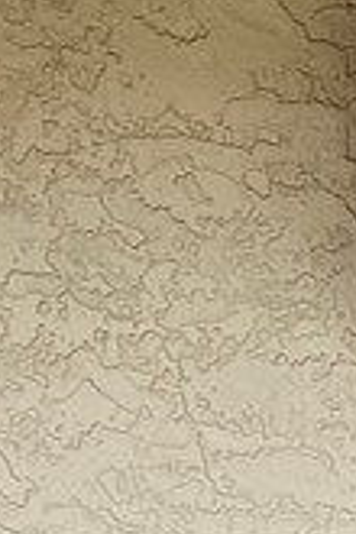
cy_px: 524
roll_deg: +1.2
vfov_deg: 12.1
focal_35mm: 168
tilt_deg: +0.4
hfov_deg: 7.2
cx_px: 1120
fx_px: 2492
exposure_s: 1/374
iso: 32
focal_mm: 4.25
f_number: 1.8
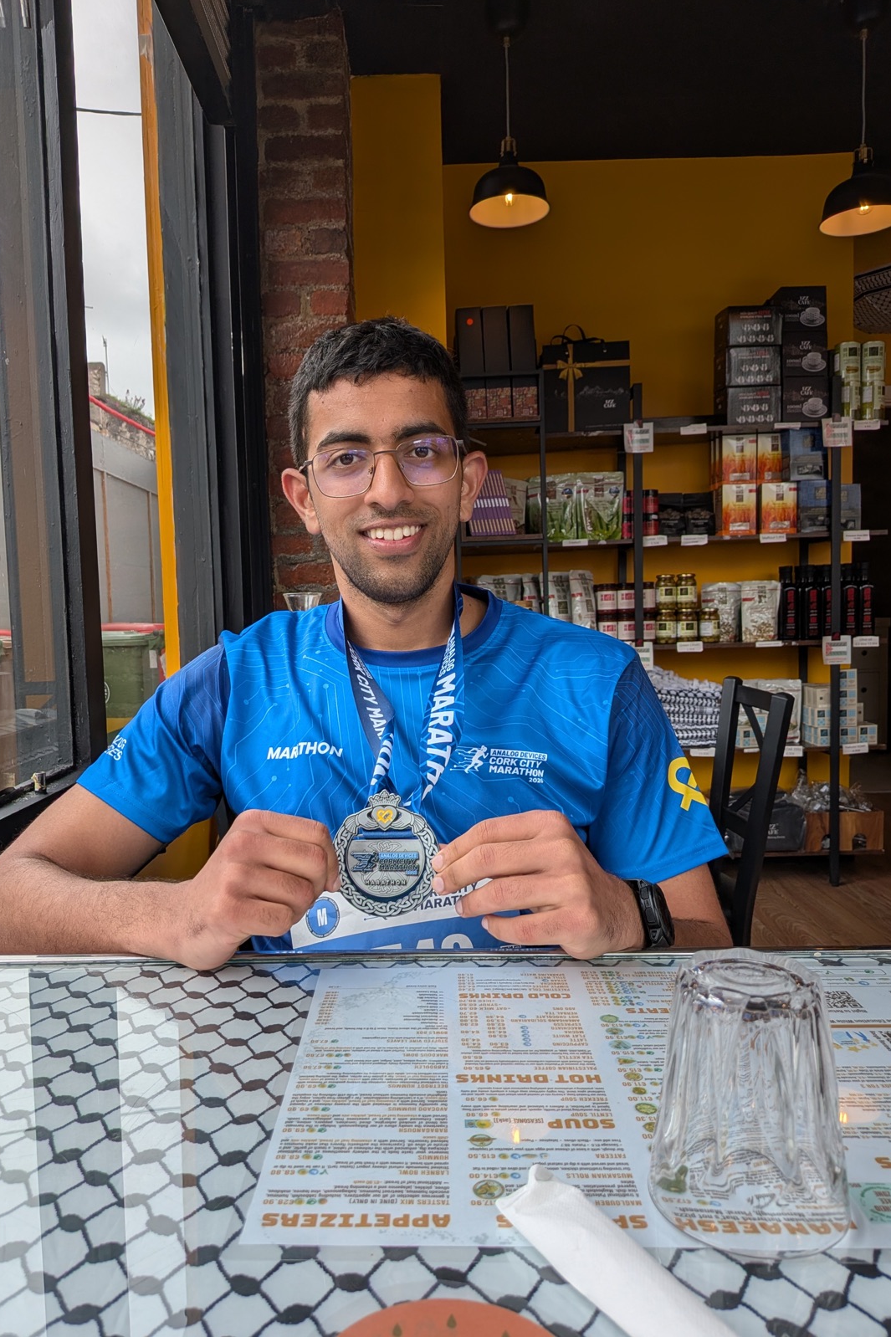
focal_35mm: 25
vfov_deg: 71.5
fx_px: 928
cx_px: 401
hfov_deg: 51.2
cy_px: 668
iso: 30
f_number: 1.7
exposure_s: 1/794
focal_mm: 4.53
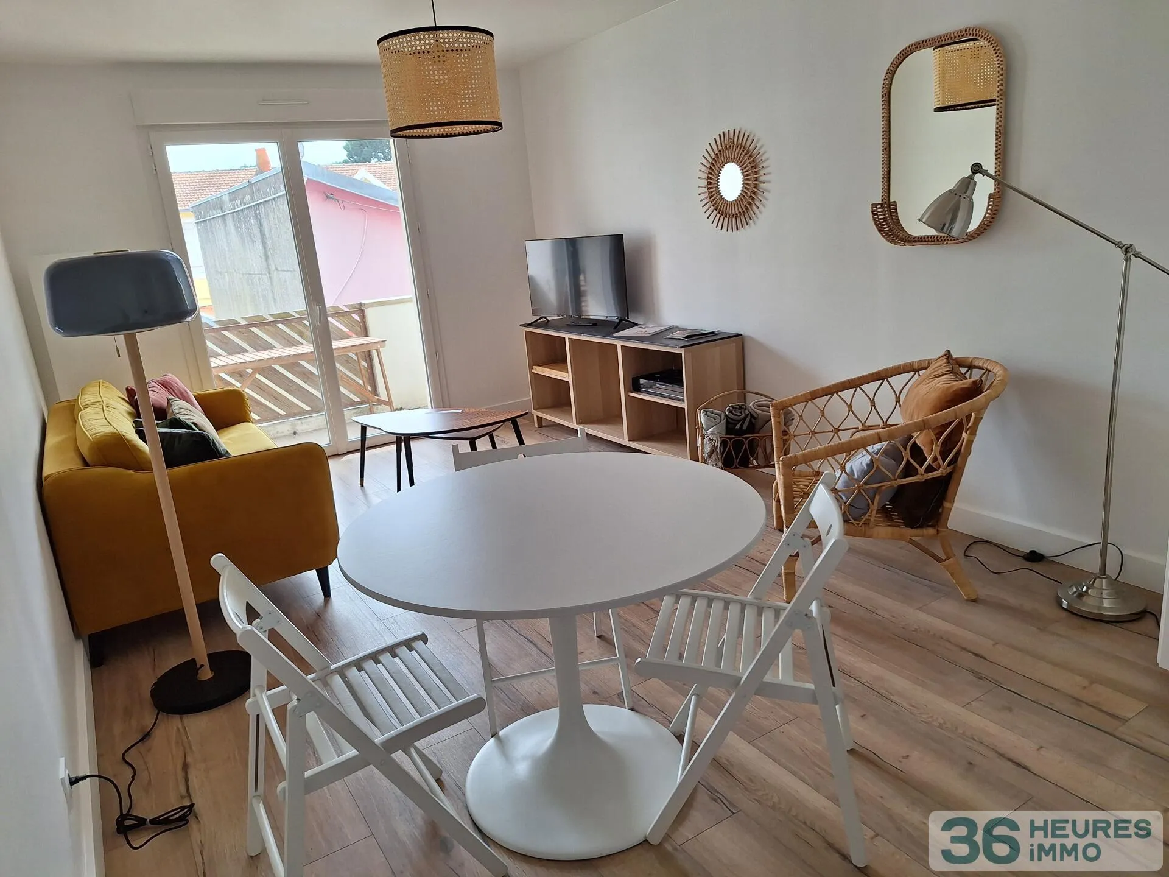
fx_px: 777
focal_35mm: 23
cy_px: 438
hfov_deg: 73.9
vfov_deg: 58.9
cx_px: 584
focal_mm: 5.54
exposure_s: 1/277
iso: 40
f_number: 1.8
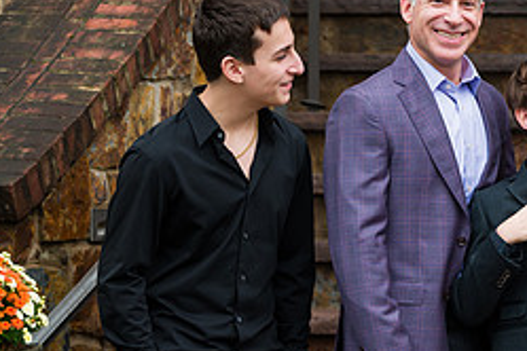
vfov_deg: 6.2
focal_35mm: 222
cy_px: 163
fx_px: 3250
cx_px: 603
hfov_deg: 9.2
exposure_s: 1/200
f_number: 4
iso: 200
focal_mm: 95
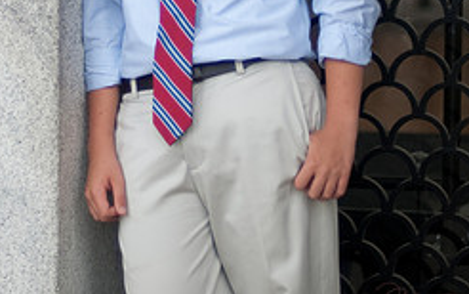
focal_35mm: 93
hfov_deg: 22.3
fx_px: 1189
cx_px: 213
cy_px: -21
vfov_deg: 13.8
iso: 320
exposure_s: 1/1250
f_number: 1.4
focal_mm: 50
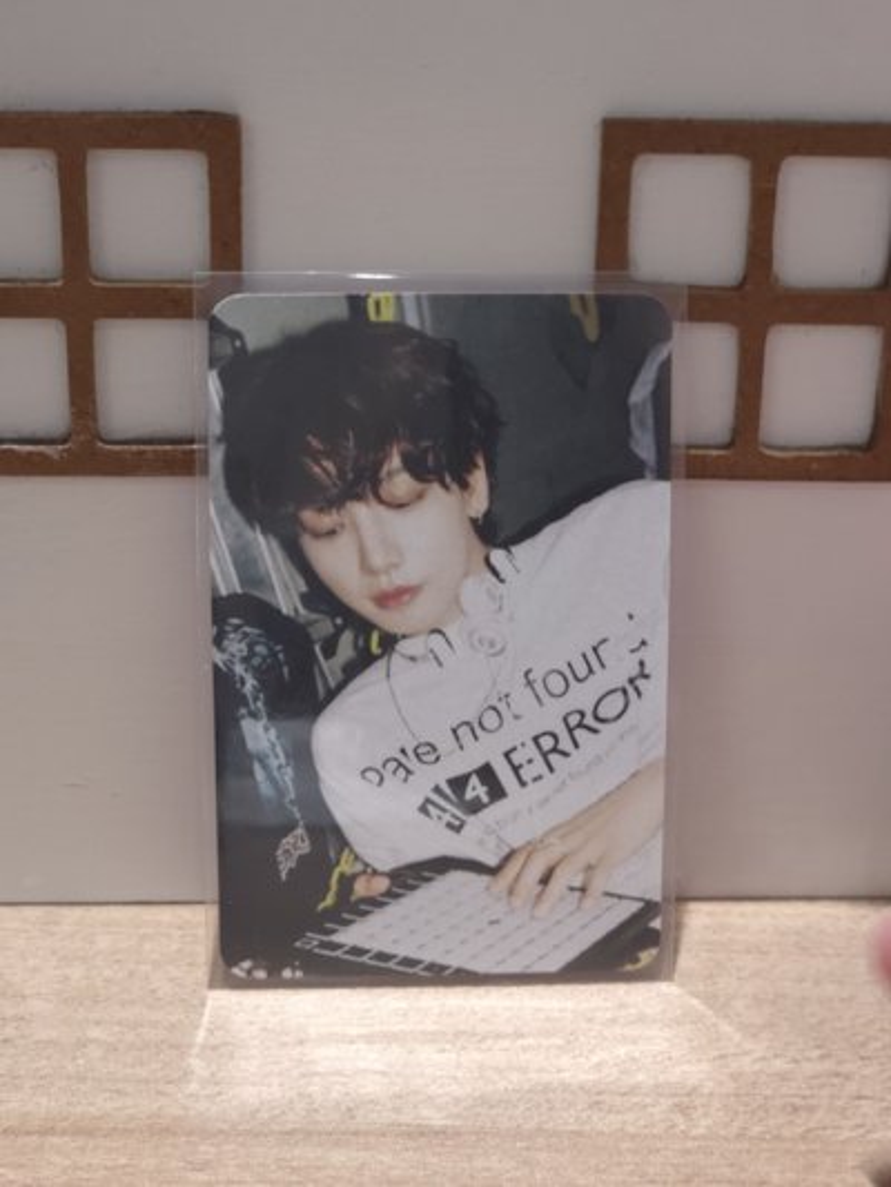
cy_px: 594
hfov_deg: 21.3
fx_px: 2367
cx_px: 446
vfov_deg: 28.2
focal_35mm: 69
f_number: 2.4
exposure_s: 1/30
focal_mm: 7
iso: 200
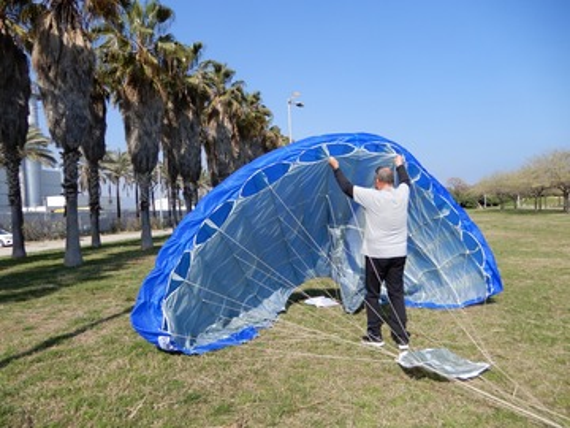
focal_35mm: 24
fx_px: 395
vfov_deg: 56.8
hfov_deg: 71.6
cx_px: 285
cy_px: 214
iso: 80
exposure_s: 1/800
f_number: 3.4
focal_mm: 4.3
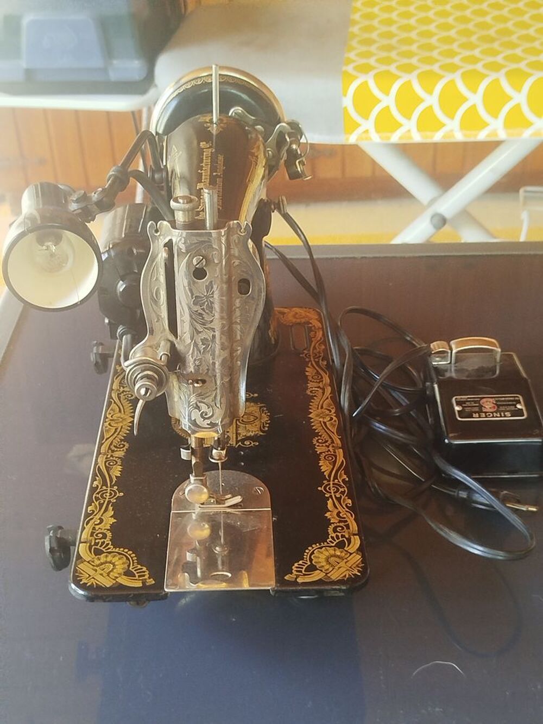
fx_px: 1004
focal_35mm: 48
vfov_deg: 39.7
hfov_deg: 30.3
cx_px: 272
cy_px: 362
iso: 320
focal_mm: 5.31
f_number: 1.7
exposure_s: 1/33
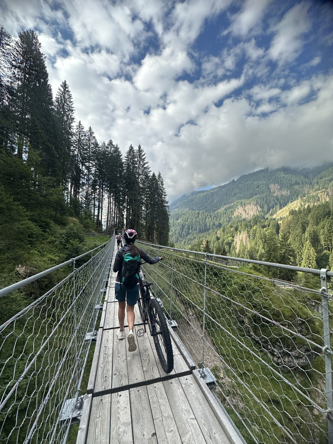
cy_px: 222
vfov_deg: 102.1
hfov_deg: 85.7
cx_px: 166
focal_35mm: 14
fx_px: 180
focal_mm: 2.22
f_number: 2.2
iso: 40
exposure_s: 1/903
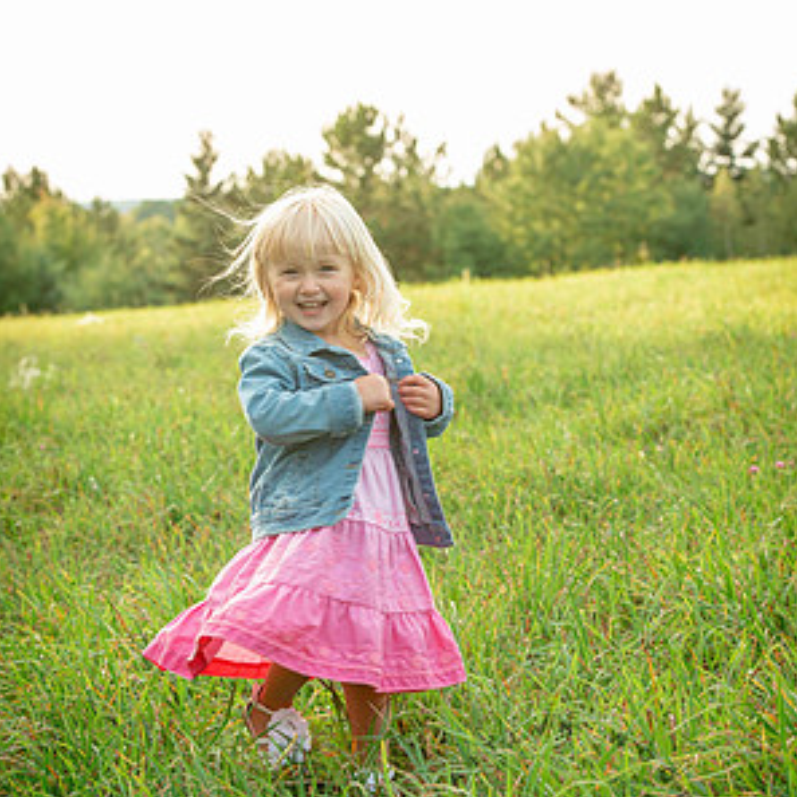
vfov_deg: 15.0
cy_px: 435
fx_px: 3022
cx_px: 400
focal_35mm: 116
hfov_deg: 15.0
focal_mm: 90
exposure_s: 1/200
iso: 400
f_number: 6.3
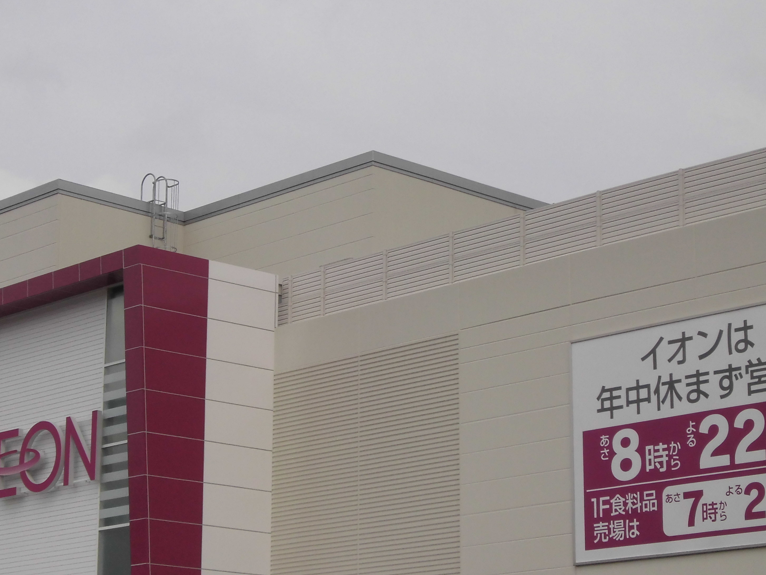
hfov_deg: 20.6
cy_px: 302
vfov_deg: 15.6
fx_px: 2102
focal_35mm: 95
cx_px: 333
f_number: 3.9
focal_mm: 10.7
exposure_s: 1/1000
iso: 100
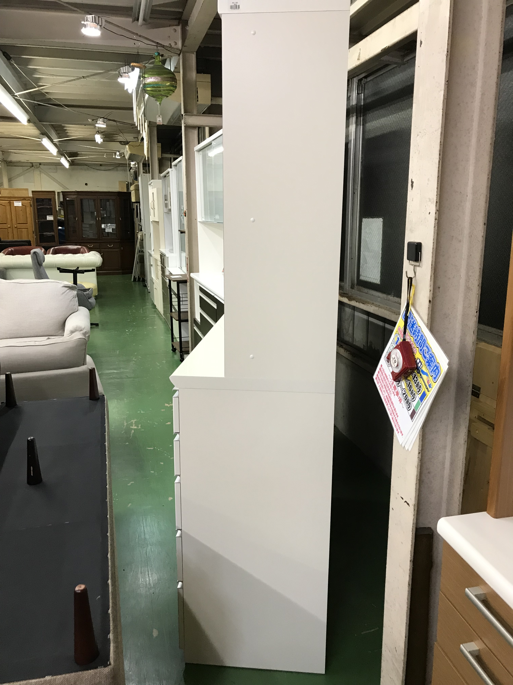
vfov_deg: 63.4
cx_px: 256
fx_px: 553
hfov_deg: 49.7
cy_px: 342
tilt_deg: -12.4
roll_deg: +1.2
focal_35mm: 28
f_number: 1.8
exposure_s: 1/25
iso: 40
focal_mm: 3.99
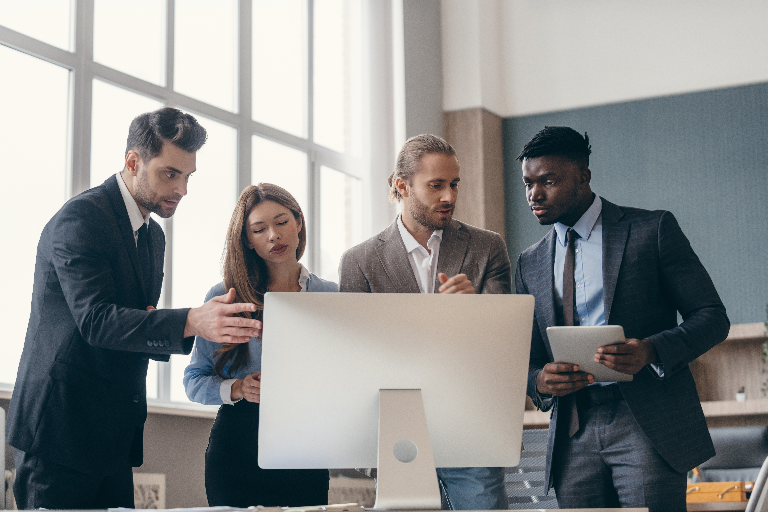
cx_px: 384
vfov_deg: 18.2
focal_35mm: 75
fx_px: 1600
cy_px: 256
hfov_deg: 27.0
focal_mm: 75
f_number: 4
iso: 500
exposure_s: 1/125
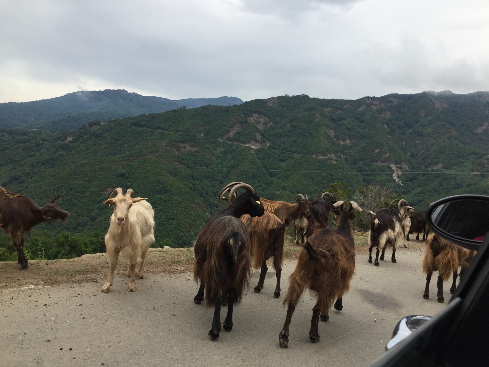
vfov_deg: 48.2
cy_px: 184
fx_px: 410
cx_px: 244
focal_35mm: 29
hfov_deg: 61.7
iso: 32
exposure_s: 1/824
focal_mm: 4.15
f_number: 2.2
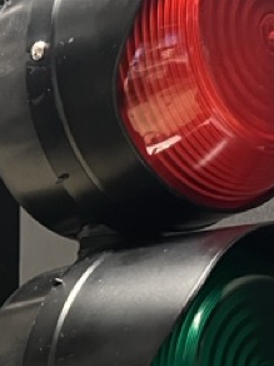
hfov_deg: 12.6
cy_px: 538
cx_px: -84
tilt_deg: -2.3
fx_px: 1203
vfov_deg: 15.9
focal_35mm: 114
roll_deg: +0.9
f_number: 1.5
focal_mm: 5.7
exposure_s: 1/50
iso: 400
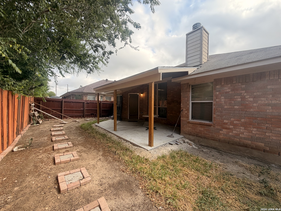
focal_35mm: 14
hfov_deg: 102.1
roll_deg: -1.5
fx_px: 114
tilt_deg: +3.1
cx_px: 140
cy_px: 106
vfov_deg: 85.7
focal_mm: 2.22
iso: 40
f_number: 2.2
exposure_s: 1/227
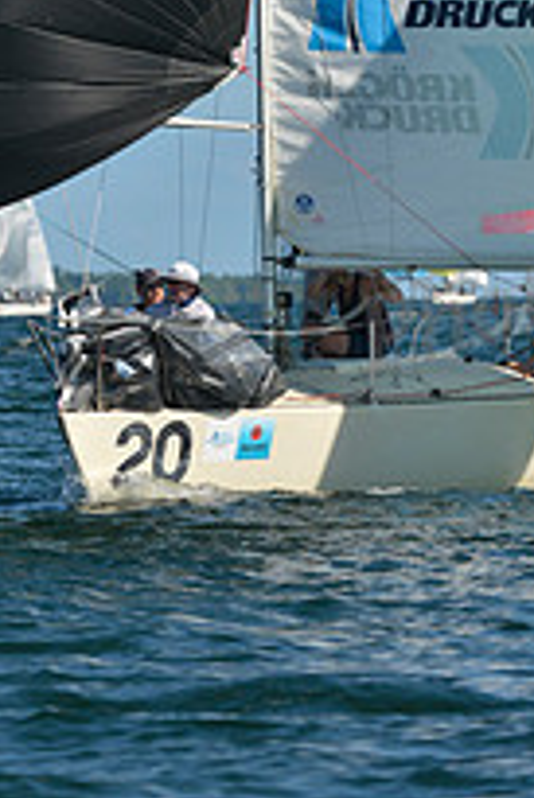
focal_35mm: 708
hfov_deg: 1.9
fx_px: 15725
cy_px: -269
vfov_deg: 2.9
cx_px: 158
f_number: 6.3
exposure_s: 1/1250
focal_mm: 250
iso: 200
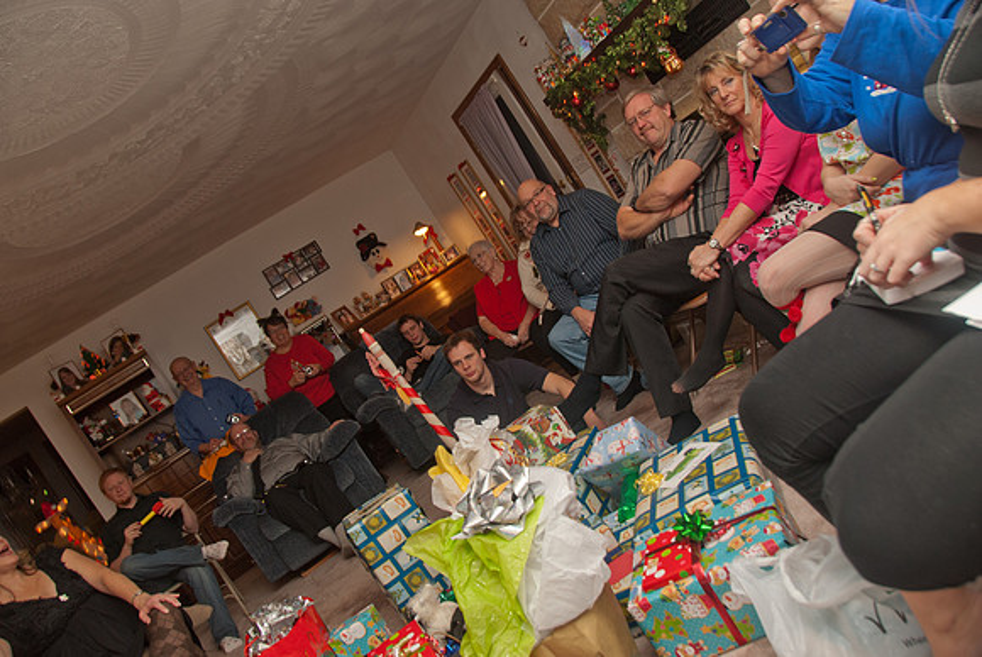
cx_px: 491
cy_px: 328
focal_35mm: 27
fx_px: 737
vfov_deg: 48.0
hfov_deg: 67.3
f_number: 4.5
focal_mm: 18
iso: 160
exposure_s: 1/50
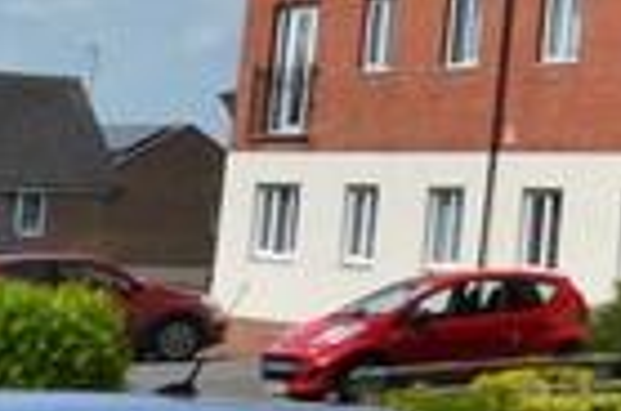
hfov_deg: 10.9
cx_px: 1809
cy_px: -56
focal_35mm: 133
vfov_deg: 10.1
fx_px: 2289
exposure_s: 1/320
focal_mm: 12
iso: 100
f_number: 9
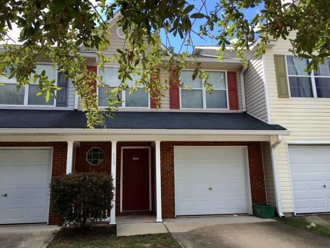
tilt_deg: +12.0
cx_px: 165
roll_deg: +1.3
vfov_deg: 48.2
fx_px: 276
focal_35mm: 29
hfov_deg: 61.7
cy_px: 124
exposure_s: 1/693
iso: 25
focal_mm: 4.15
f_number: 2.2
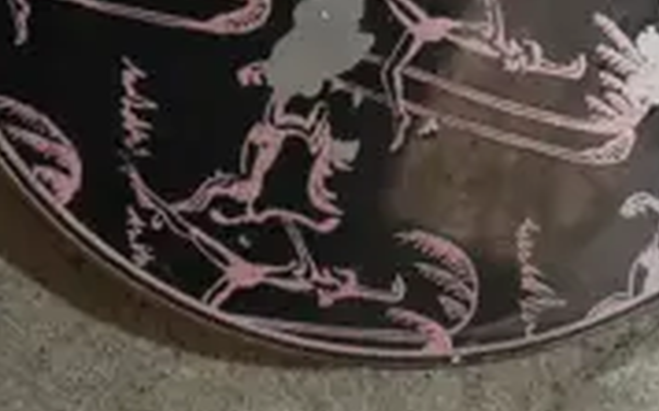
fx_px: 5474
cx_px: 1459
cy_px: 294
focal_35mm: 305
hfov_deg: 6.6
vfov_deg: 4.3
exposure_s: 1/60
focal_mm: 25
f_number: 5.3
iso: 500
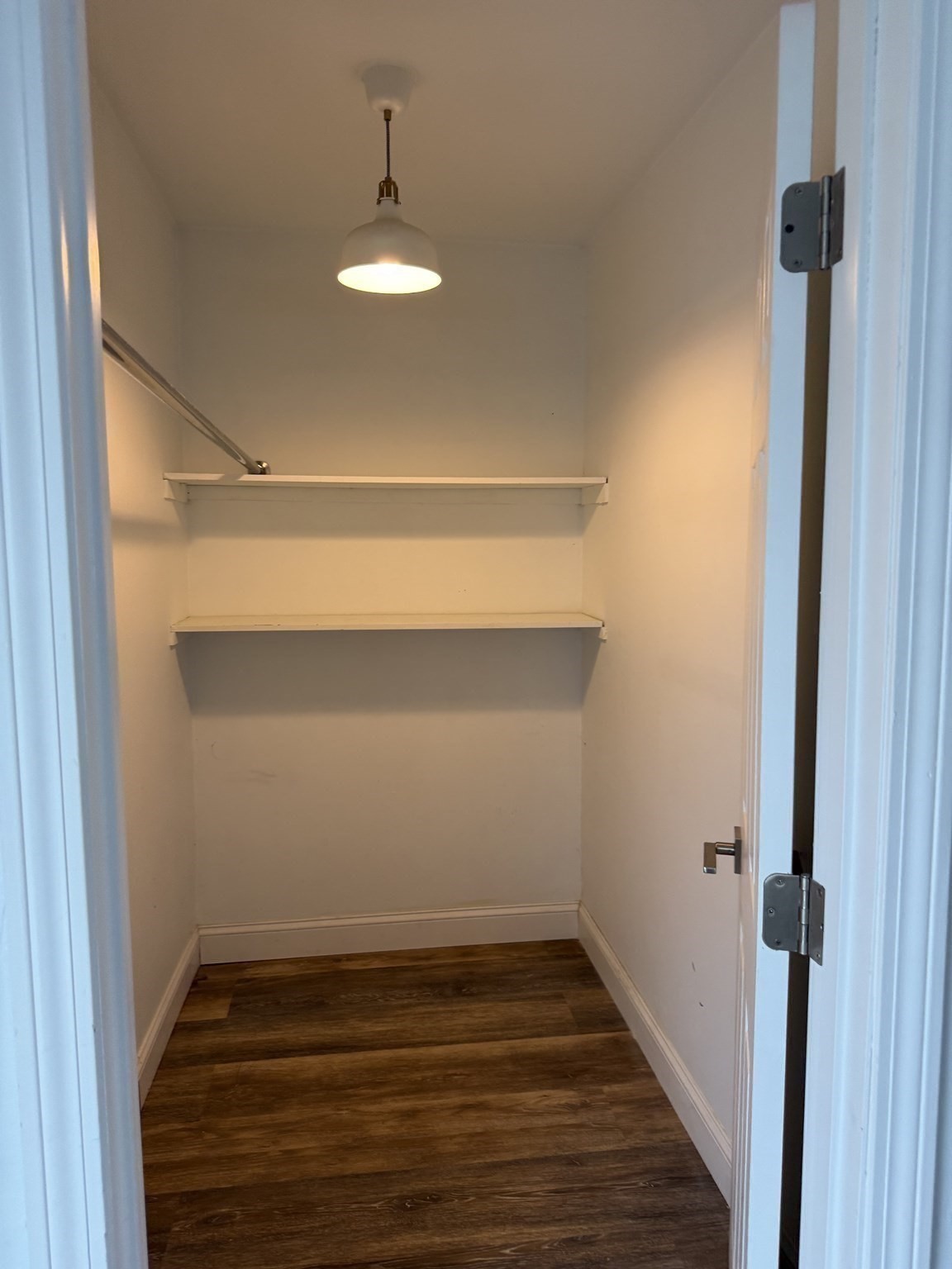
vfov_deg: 71.6
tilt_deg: -4.6
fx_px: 880
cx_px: 476
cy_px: 634
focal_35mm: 24
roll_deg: +2.9
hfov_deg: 56.8
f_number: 1.78
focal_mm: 6.76
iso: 160
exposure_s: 1/60
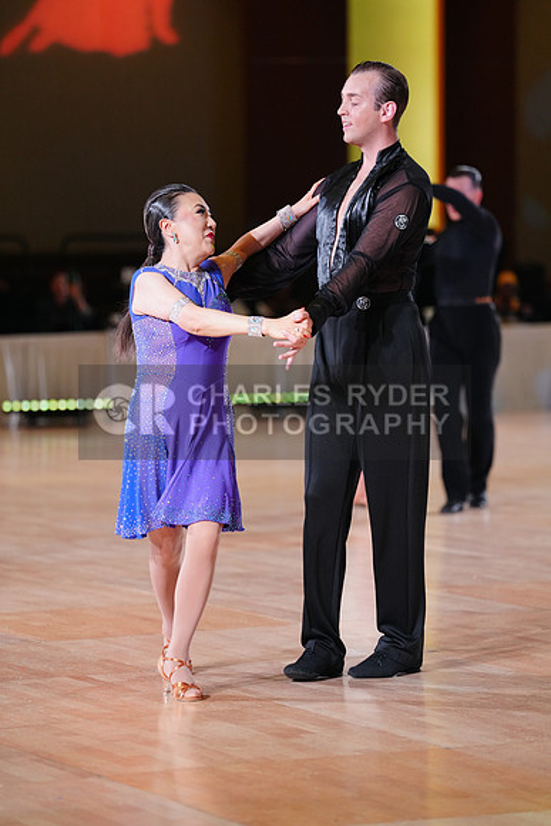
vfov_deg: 14.0
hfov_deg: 9.3
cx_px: 276
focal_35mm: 147
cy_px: 413
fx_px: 3373
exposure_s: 1/400
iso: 2000
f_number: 2.8
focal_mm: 147
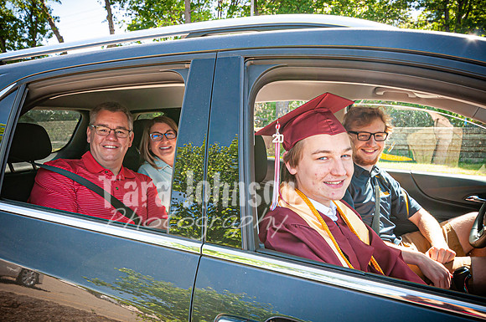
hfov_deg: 64.6
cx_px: 243
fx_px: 384
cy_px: 161
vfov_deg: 45.5
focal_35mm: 28
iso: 200
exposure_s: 1/160
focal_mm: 19
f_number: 6.3
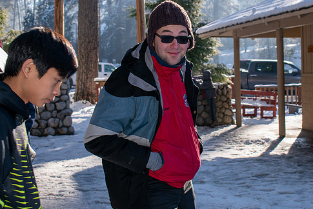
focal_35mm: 61
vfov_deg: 22.3
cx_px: 182
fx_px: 531
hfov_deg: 32.8
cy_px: 87
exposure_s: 1/200
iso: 100
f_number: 6.3
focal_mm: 34
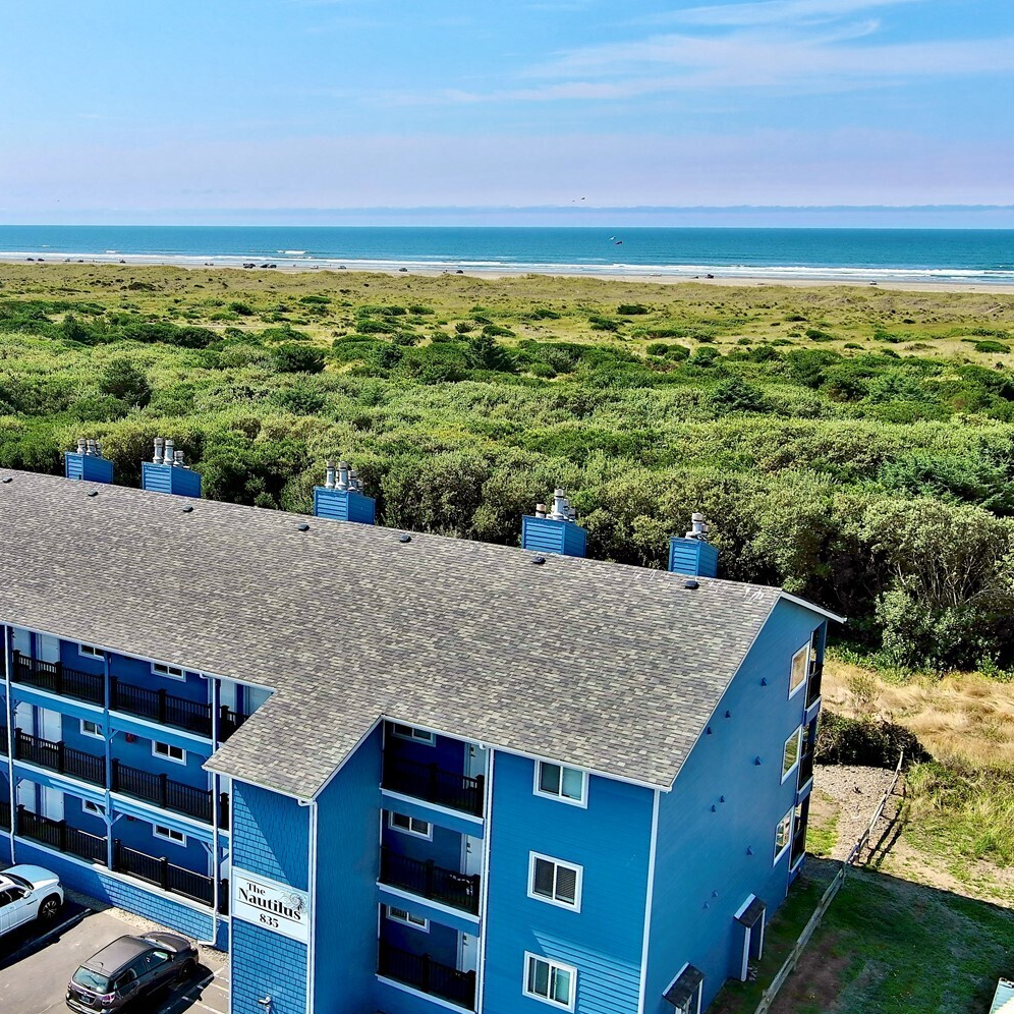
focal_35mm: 42
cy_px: 511
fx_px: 1392
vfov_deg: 40.0
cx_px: 239
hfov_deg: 38.8
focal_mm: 10.57
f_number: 2.8
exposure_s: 1/1462
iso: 101
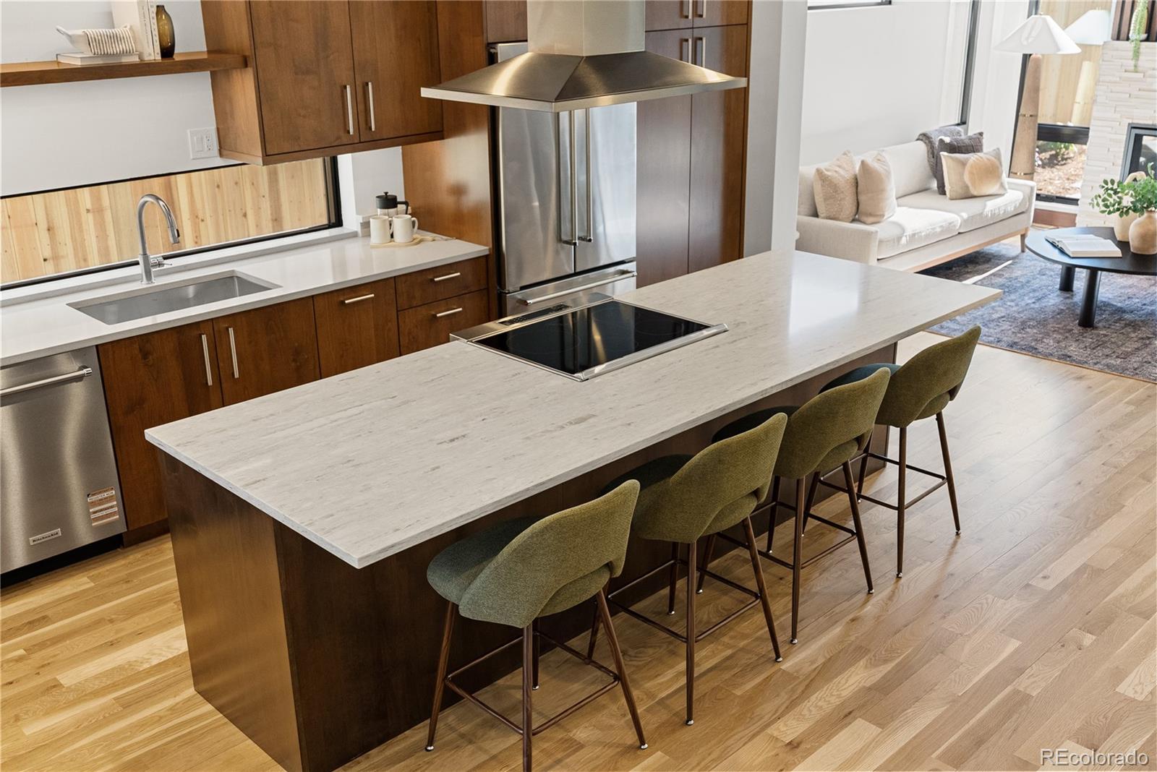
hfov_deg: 54.4
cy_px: 386
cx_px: 578
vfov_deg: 37.9
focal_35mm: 35
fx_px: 1125
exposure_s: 1/20
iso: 2000
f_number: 4.5
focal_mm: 35
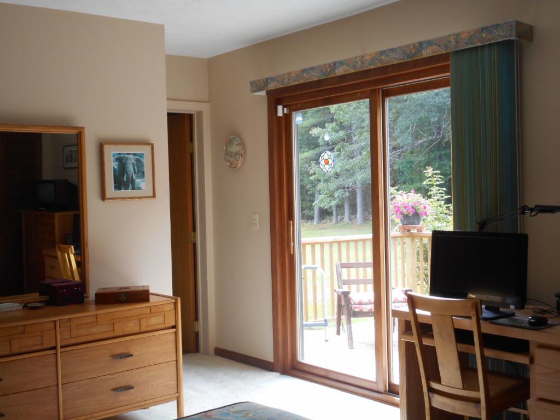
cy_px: 210
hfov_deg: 42.9
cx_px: 280
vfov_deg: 32.9
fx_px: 712
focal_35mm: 44
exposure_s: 1/30
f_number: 4.7
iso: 160
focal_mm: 7.9
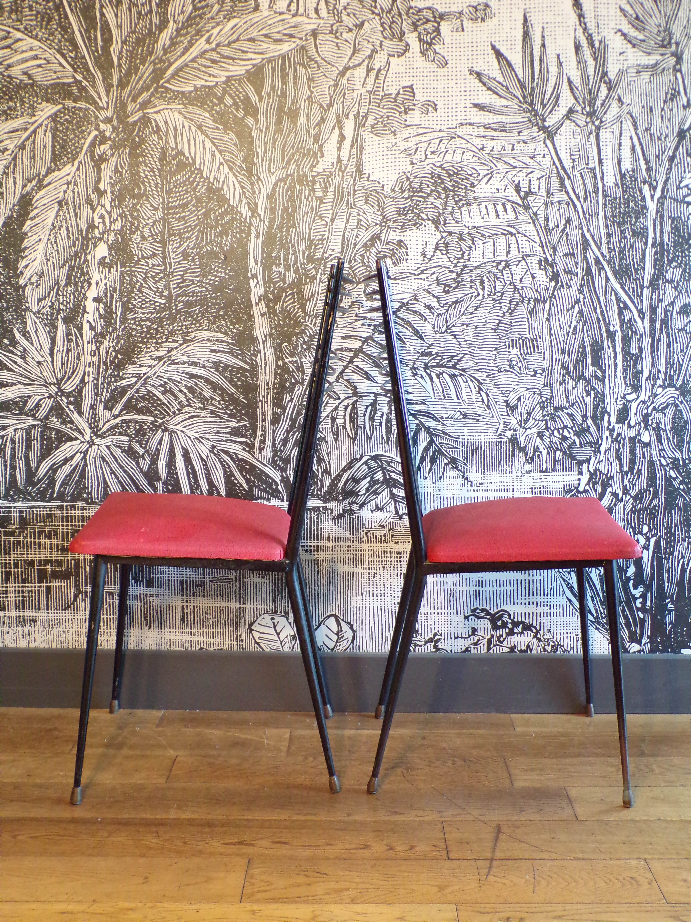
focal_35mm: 37
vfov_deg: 50.1
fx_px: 985
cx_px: 346
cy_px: 461
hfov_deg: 38.7
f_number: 3.3
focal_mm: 6.6
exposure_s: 1/20
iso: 462
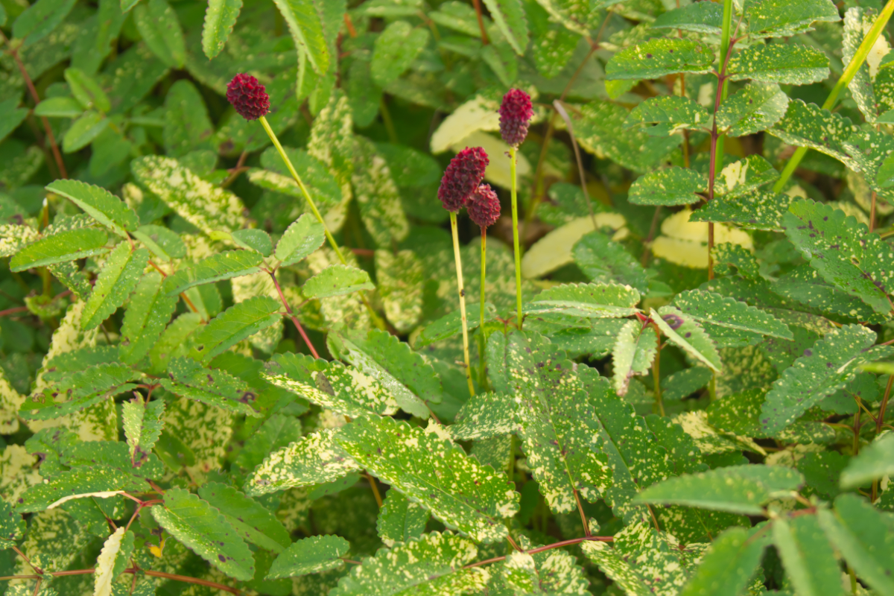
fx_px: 1862
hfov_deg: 27.0
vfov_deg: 18.2
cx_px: 447
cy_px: 298
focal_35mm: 75
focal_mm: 50
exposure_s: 1/80
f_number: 5.6
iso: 125
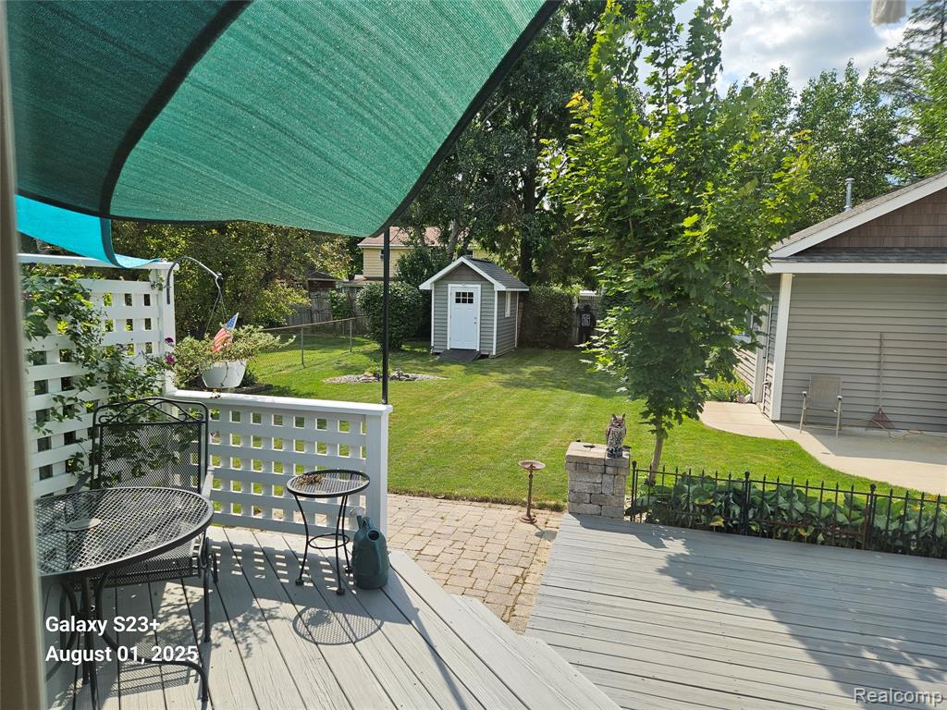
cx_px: 474
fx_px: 629
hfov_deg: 73.9
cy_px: 355
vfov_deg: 58.9
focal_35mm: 23
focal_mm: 5.4
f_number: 1.8
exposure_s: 1/758
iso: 25
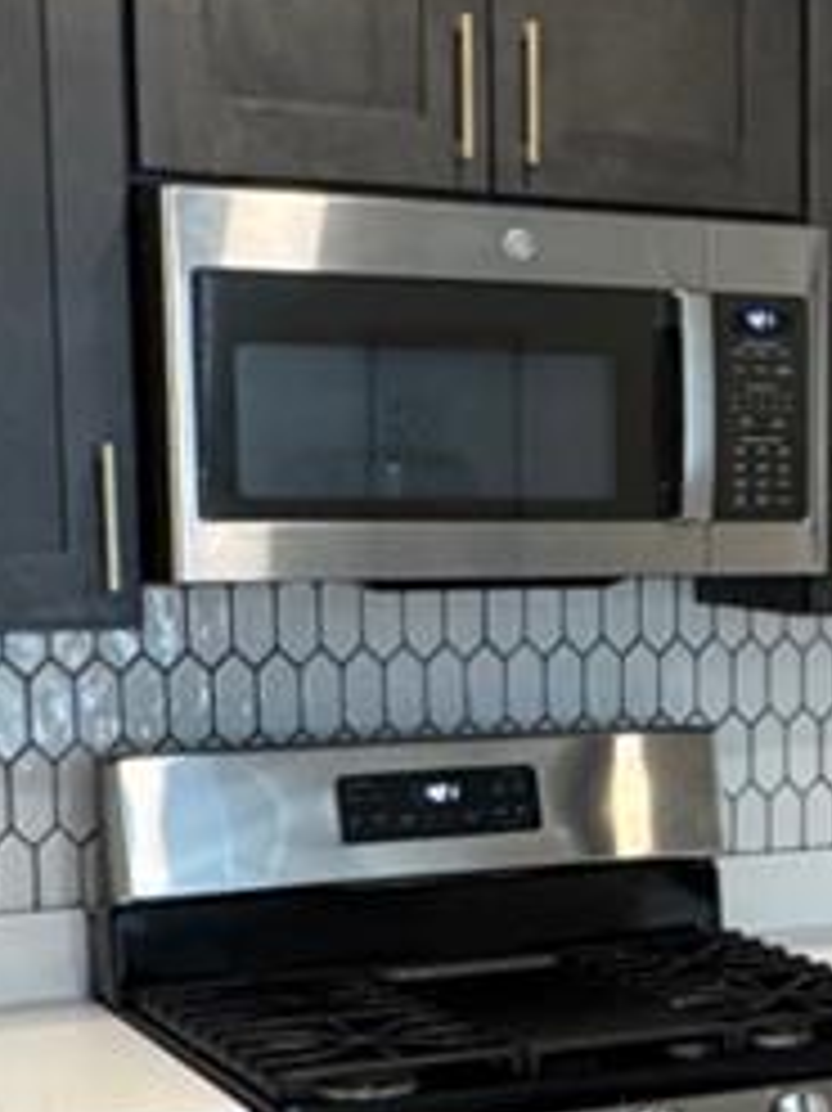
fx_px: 2726
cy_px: 869
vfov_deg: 22.8
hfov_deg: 16.5
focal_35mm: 85
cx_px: 1059
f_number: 2.2
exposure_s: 1/60
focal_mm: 2.22
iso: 200
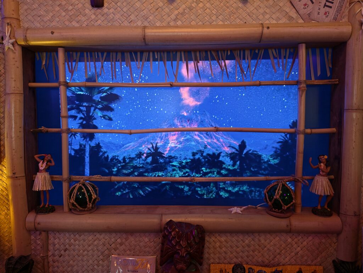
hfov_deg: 73.9
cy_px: 136
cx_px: 182
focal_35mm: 23
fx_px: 241
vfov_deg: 58.9
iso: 800
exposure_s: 1/15.5
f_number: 1.4
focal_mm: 6.5
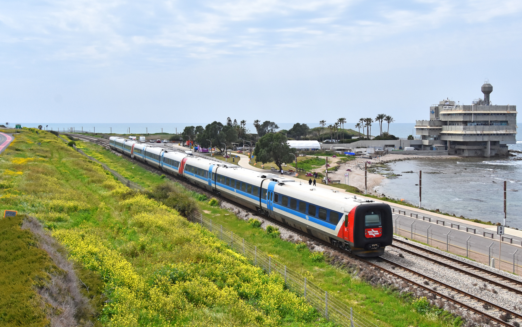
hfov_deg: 43.5
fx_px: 654
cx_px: 276
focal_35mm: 46
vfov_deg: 27.9
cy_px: 130
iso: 400
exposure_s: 1/2000
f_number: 7.1
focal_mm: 26
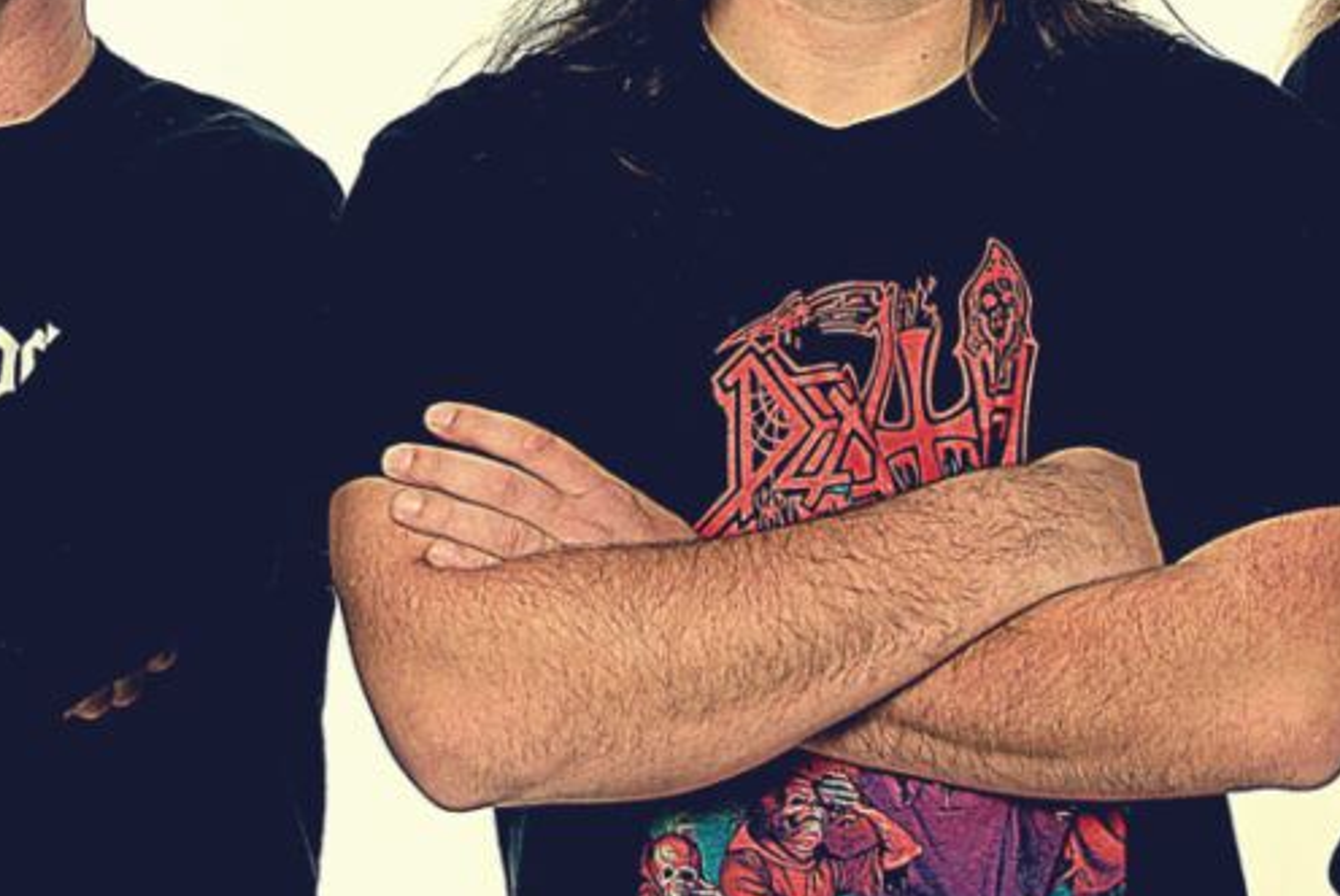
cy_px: 212
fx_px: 3615
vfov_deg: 14.1
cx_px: 848
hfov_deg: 21.0
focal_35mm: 97
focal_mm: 31
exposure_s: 1/60
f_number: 5.6
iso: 100
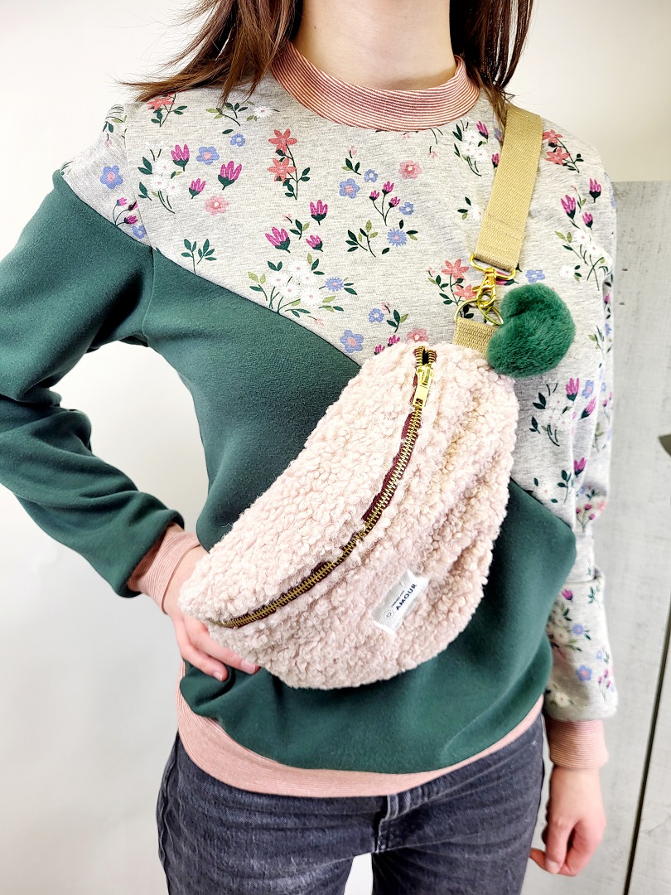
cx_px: 336
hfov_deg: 53.1
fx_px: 672
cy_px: 448
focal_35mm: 26
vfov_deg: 67.3
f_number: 1.8
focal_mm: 5.4
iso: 50
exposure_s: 1/100
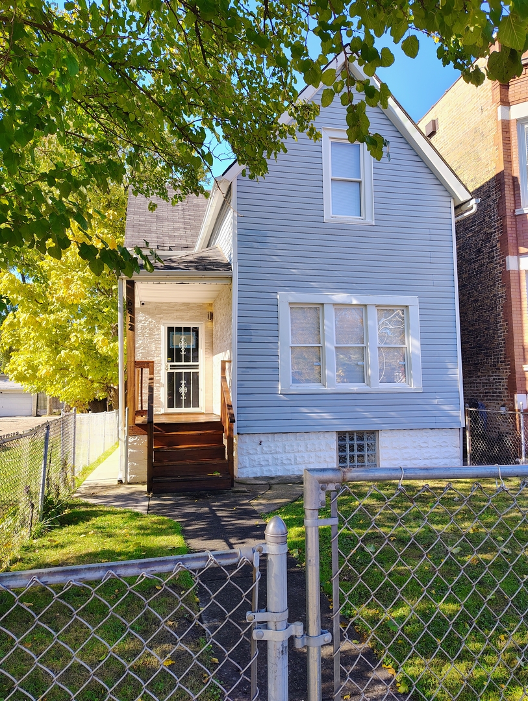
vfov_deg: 71.5
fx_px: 487
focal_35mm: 24
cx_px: 264
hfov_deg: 56.9
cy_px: 350
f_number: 1.8
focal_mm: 5.56
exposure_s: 1/200
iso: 131
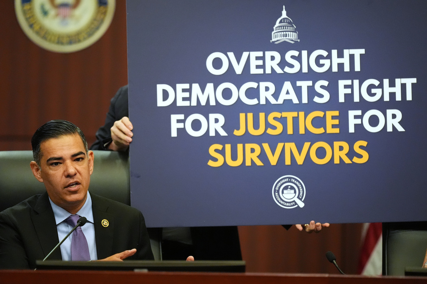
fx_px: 4743
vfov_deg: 3.4
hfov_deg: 5.2
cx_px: 214
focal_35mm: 400
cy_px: 142
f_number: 2.8
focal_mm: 400
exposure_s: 1/800
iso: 6400
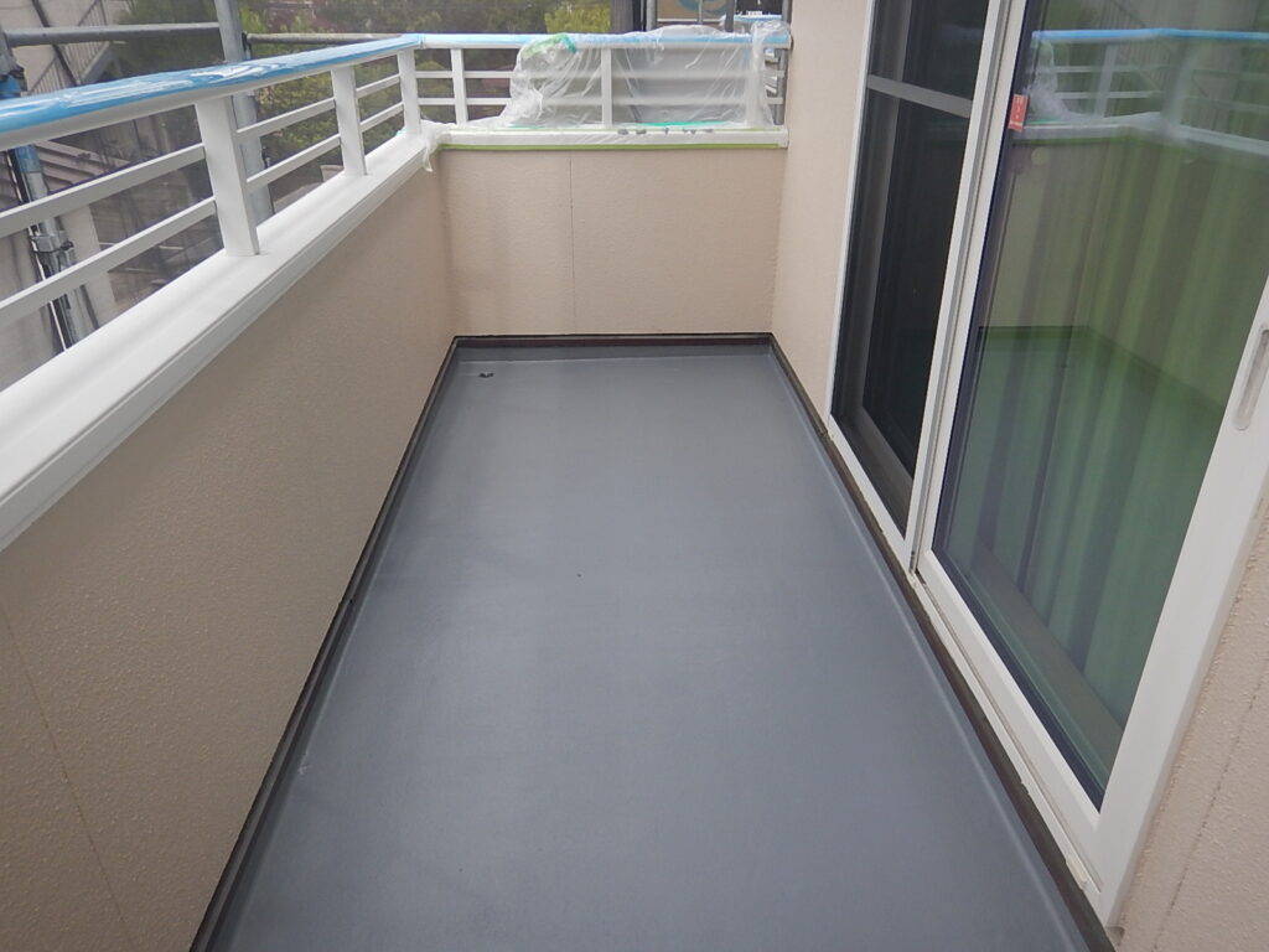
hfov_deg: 71.6
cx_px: 634
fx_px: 880
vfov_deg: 56.8
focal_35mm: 24
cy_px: 476
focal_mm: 4.3
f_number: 2.8
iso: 125
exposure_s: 1/400
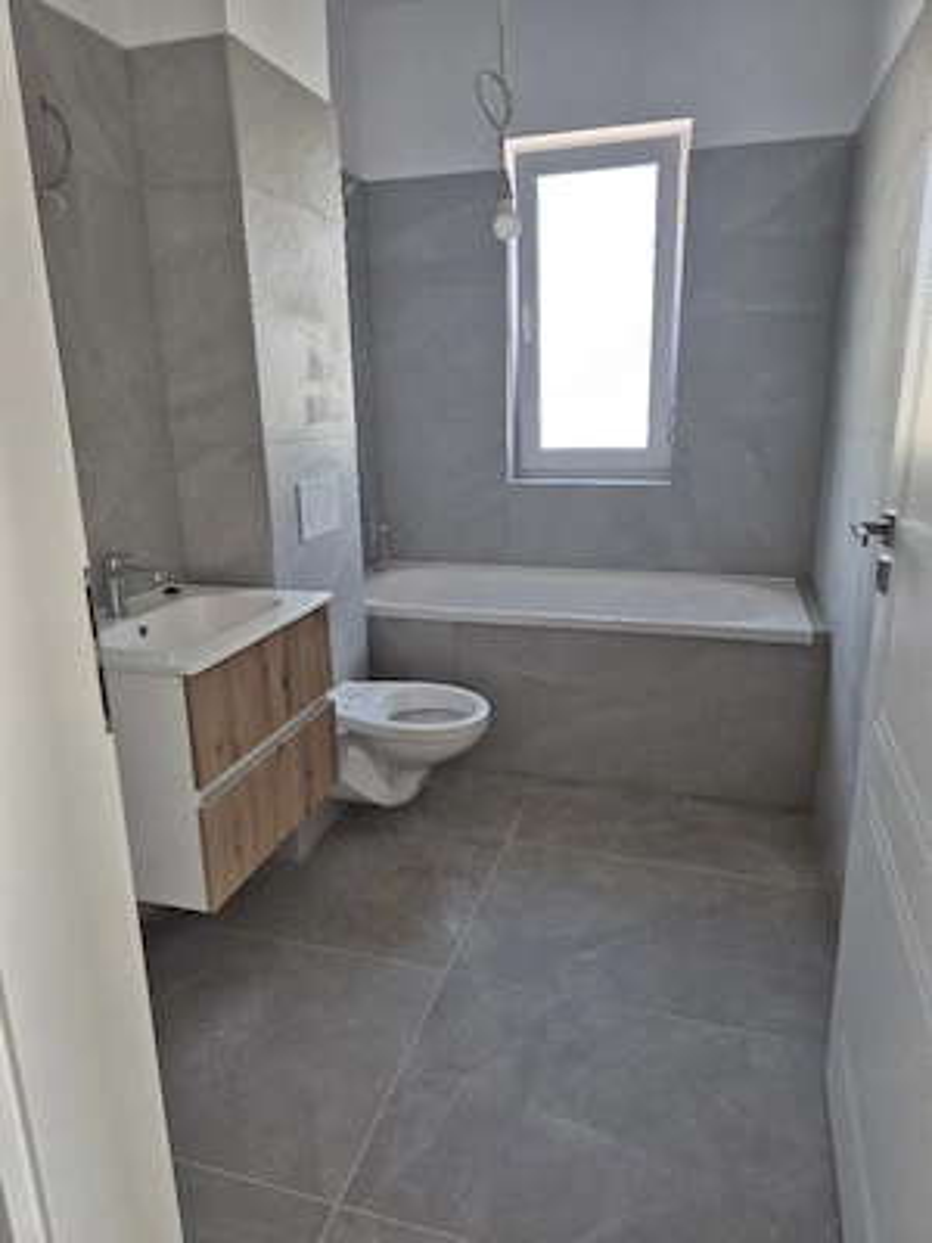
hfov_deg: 58.9
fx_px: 826
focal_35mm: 23
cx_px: 466
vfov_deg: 73.9
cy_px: 622
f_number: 1.8
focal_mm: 5.4
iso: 125
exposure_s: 1/182
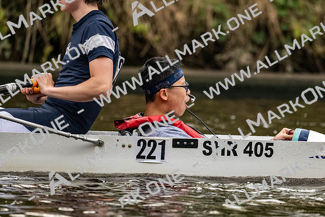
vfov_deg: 2.3
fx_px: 5420
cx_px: 162
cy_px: 108
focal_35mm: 600
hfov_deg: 3.4
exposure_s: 1/2500
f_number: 4.5
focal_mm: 400
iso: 2800
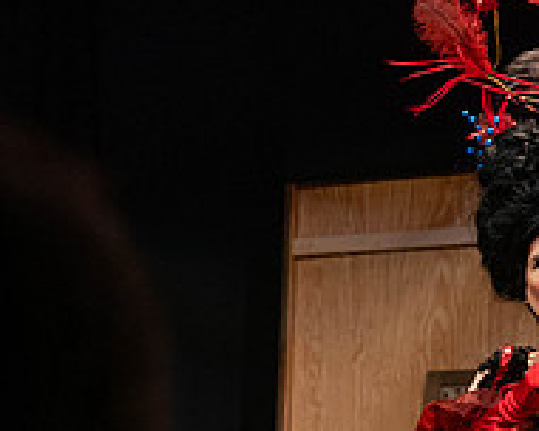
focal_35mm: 226
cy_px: 382
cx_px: 414
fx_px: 3605
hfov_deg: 8.5
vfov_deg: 6.8
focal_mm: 66
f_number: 5
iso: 2500
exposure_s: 1/160
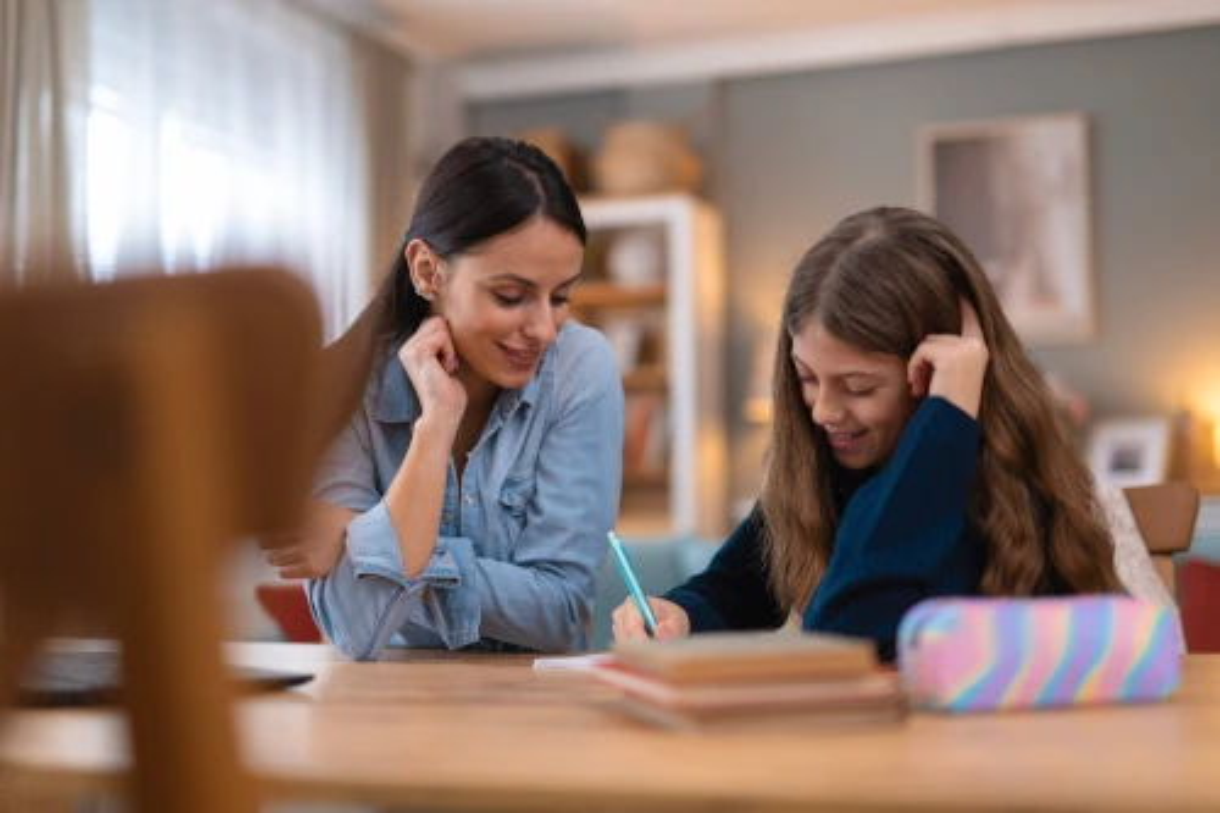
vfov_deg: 27.0
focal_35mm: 50
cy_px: 406
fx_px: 1694
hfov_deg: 39.6
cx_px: 610
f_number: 1.6
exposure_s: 1/320
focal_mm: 50
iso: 500
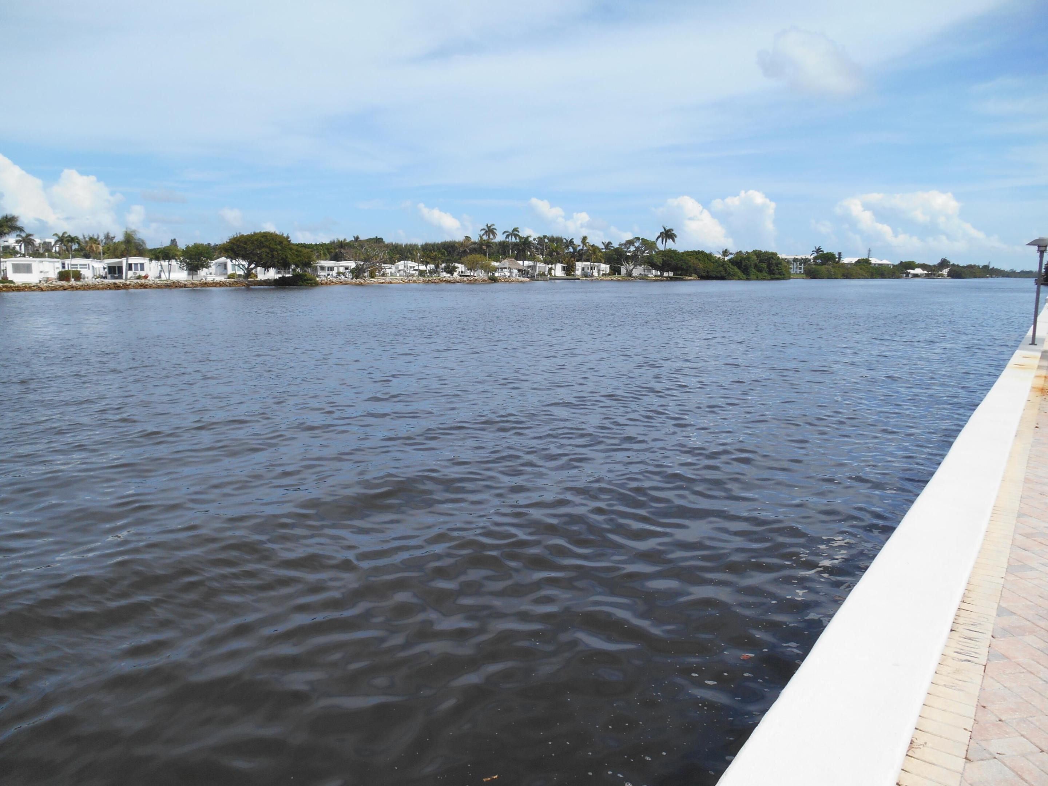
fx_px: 787
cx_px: 524
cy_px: 393
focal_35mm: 26
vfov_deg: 53.1
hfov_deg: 67.3
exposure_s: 1/1250
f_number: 3.4
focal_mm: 4.7
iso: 80
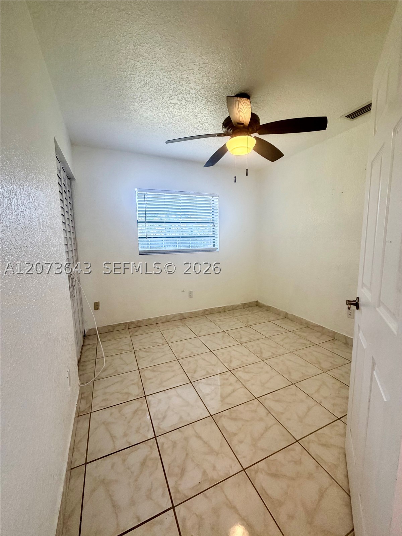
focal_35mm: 14
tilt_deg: -7.6
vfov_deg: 102.1
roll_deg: +1.2
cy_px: 268
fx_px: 217
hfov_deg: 85.7
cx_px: 201
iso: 100
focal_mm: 2.22
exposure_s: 1/120
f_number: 2.2
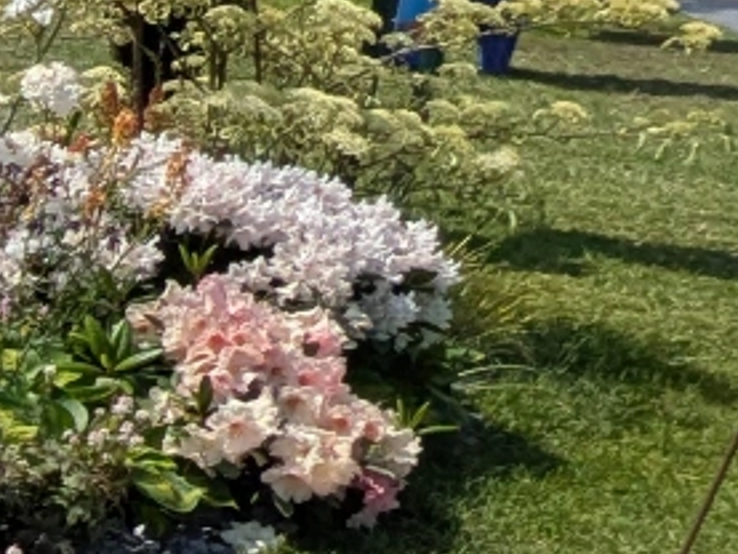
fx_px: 2154
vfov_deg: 14.6
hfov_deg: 13.2
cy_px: 461
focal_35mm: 101
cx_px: -1146
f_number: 2.2
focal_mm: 1.83
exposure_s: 1/2604
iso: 46
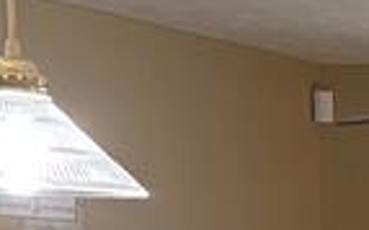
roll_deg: -0.5
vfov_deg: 6.4
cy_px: 514
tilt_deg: -5.3
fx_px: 1989
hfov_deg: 9.0
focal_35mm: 198
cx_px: 1042
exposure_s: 1/60
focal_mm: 5.96
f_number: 1.6
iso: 320
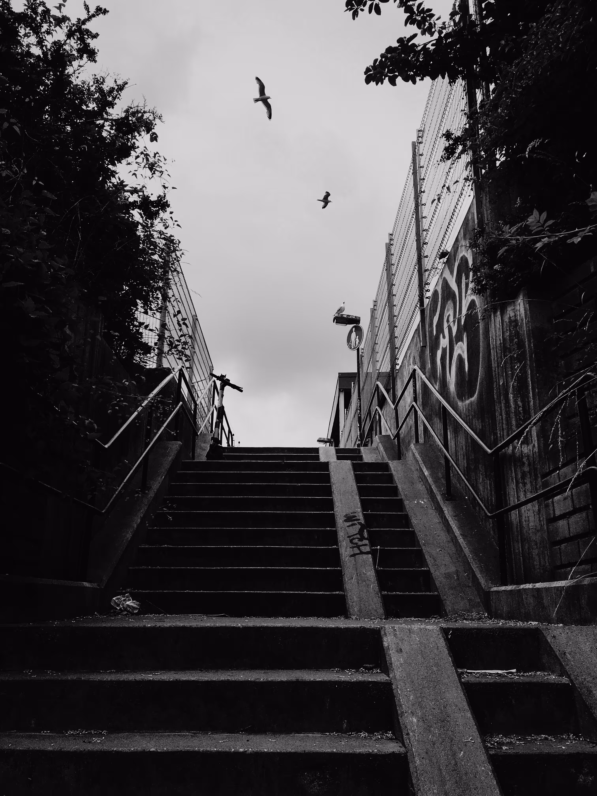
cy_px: 398
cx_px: 298
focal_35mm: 29
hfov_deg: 48.2
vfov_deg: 61.7
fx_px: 667
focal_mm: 4.15
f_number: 2.2
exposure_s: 1/1200
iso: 25
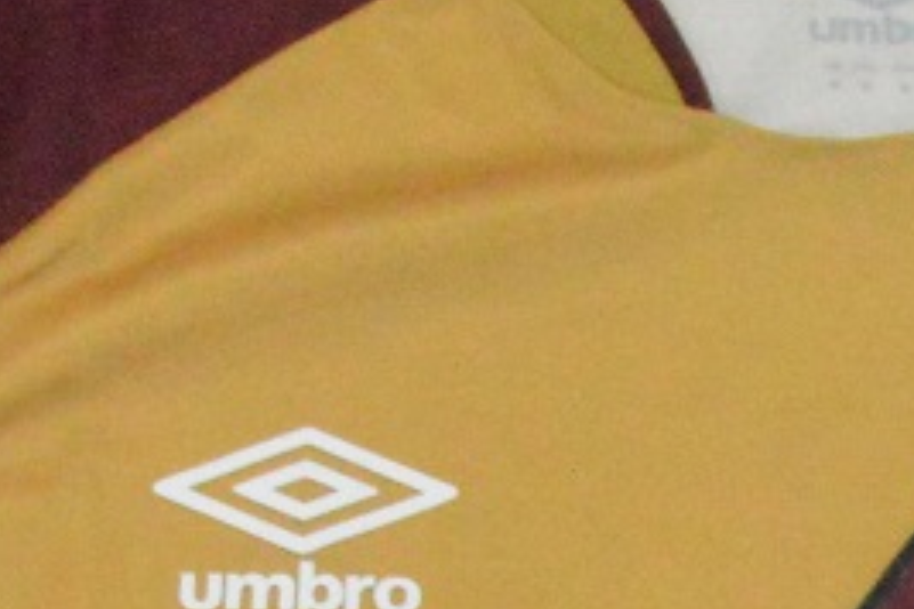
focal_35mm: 223
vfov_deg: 5.9
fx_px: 5661
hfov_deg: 9.2
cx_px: 912
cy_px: 1468
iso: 6400
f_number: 25
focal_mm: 22
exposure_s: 1/200
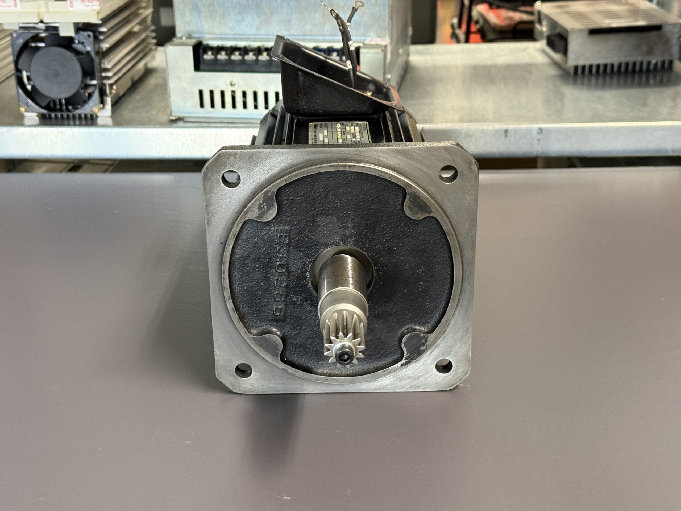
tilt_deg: -23.2
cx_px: 340
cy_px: 256
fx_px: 944
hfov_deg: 39.7
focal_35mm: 48
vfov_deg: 30.3
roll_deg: +0.5
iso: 250
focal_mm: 6.76
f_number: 1.78
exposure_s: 1/33
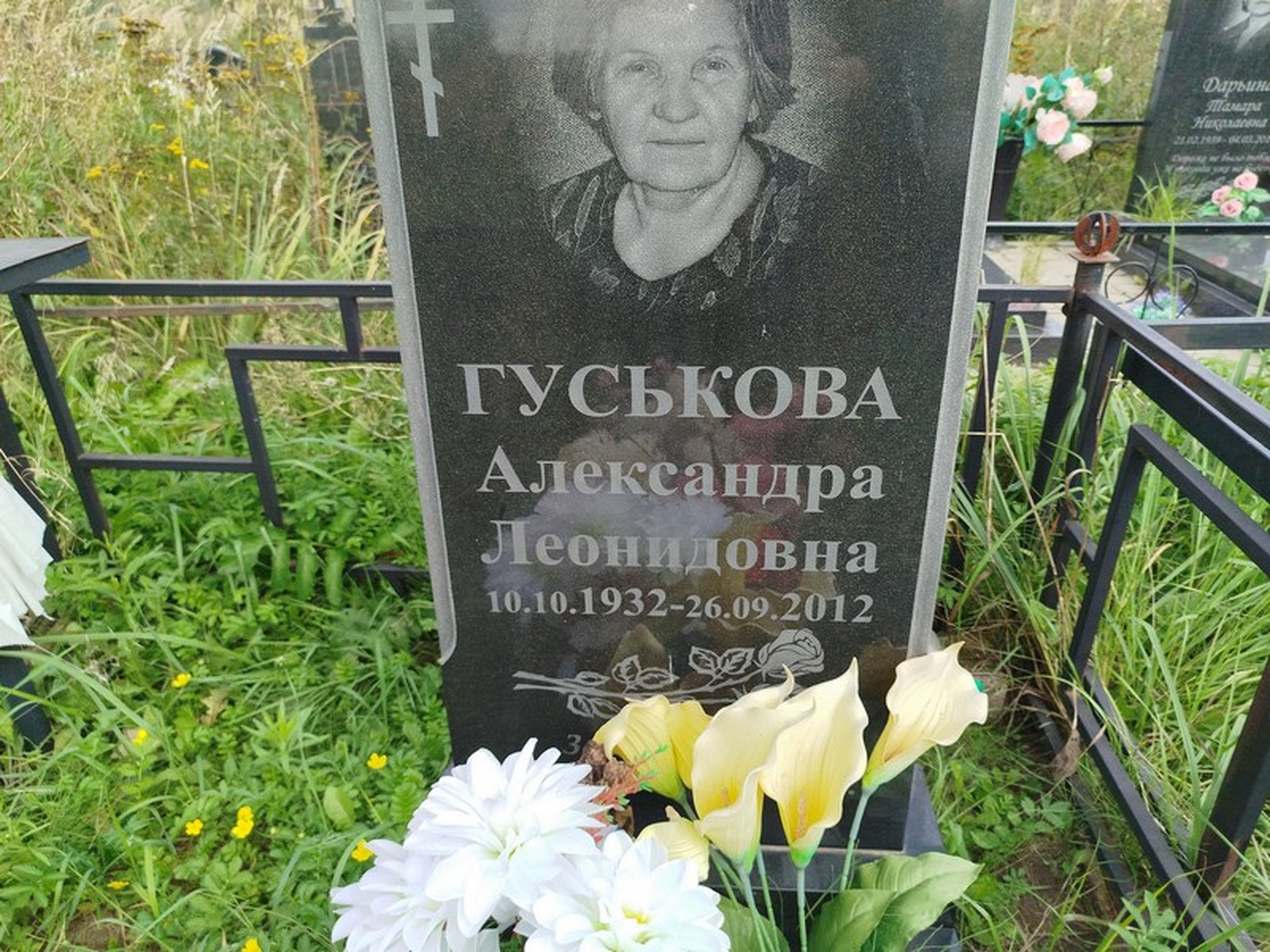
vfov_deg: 56.8
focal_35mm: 24
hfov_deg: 71.6
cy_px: 476
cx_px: 635
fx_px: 881
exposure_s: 1/367
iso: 50
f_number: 1.7
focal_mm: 5.31
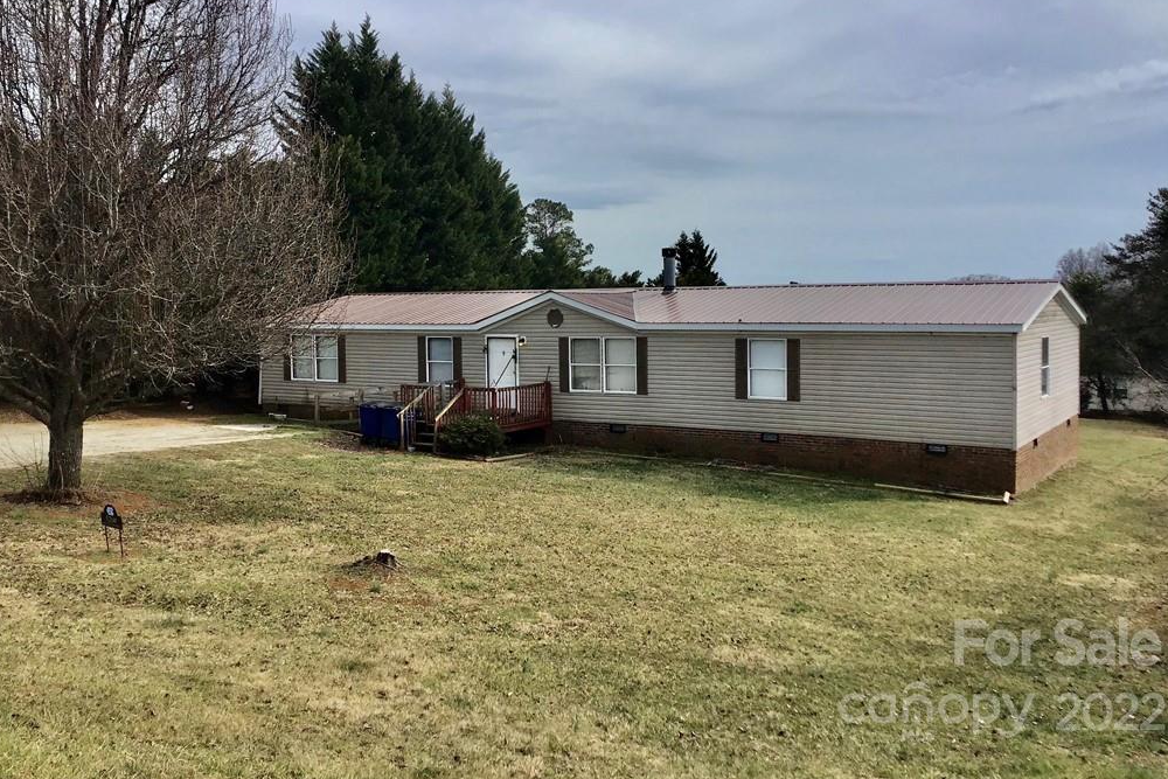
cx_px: 591
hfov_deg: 57.2
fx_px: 1071
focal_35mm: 33
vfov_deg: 39.9
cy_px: 340
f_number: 2.4
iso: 25
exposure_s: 1/1335
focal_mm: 3.3
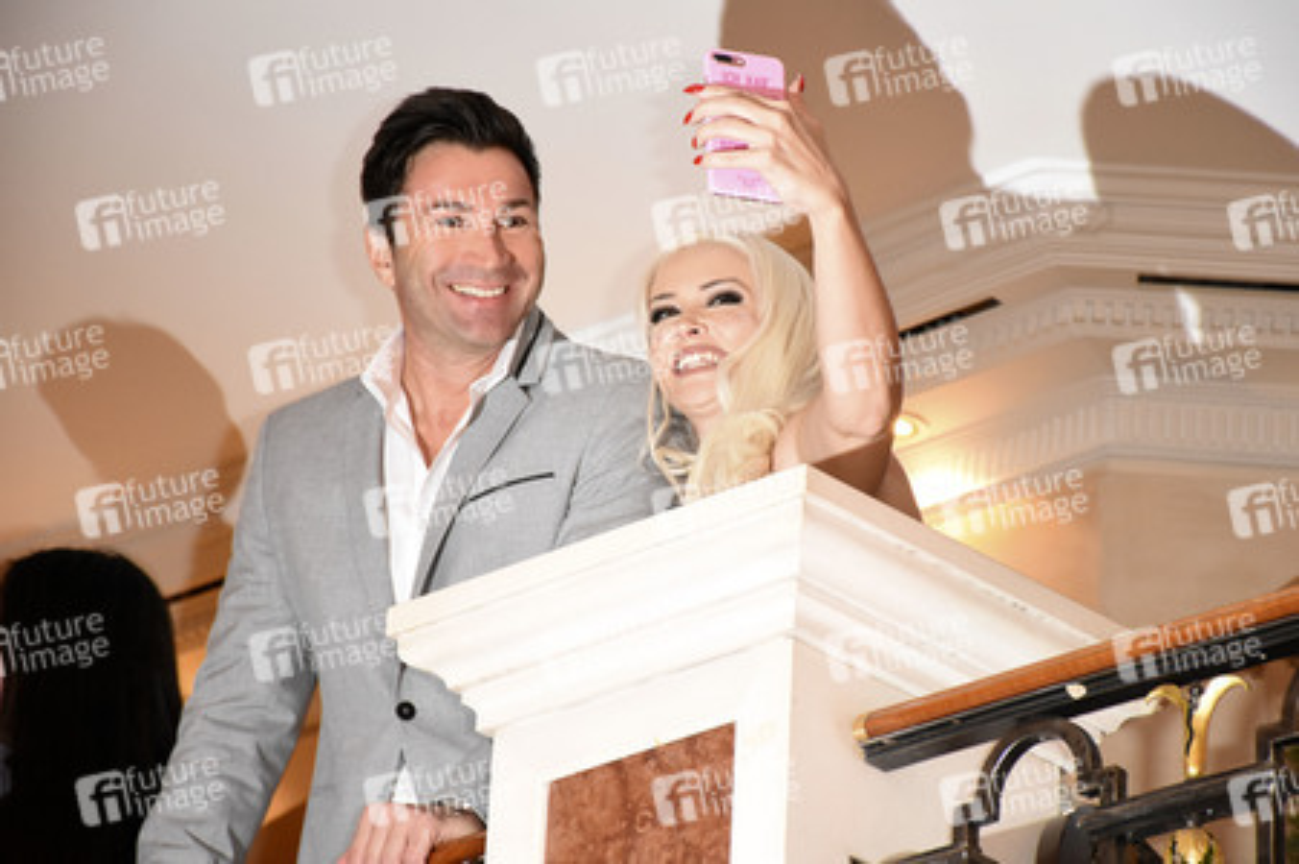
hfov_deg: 11.8
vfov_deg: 7.9
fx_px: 6274
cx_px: 650
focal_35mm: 174
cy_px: 432
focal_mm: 116
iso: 3200
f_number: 6.3
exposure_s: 1/60
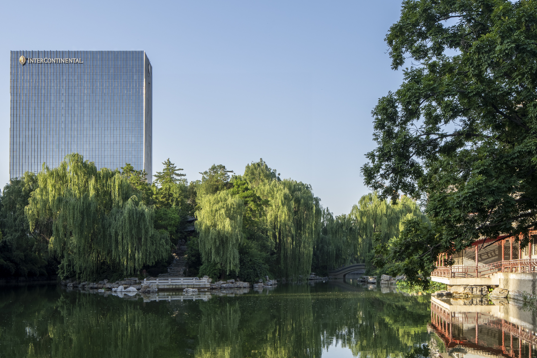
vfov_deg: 36.8
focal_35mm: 36
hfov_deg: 53.1
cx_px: 285
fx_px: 537
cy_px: 205
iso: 200
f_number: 10
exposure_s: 1/400
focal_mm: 24
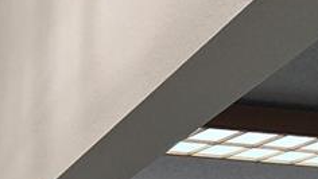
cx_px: -187
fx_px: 607
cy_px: 447
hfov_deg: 22.6
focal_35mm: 72
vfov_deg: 12.6
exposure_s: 1/60
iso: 40
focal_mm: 1.7
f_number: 2.2
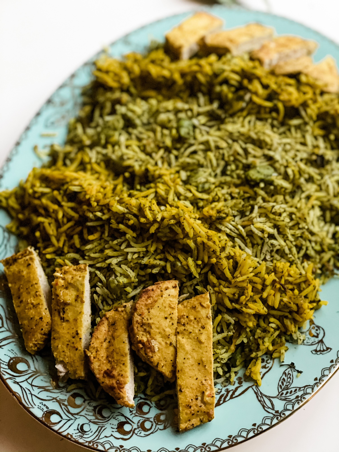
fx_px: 679
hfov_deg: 28.0
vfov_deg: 36.8
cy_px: 226
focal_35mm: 52
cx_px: 170
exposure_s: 1/15
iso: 640
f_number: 2
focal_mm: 6
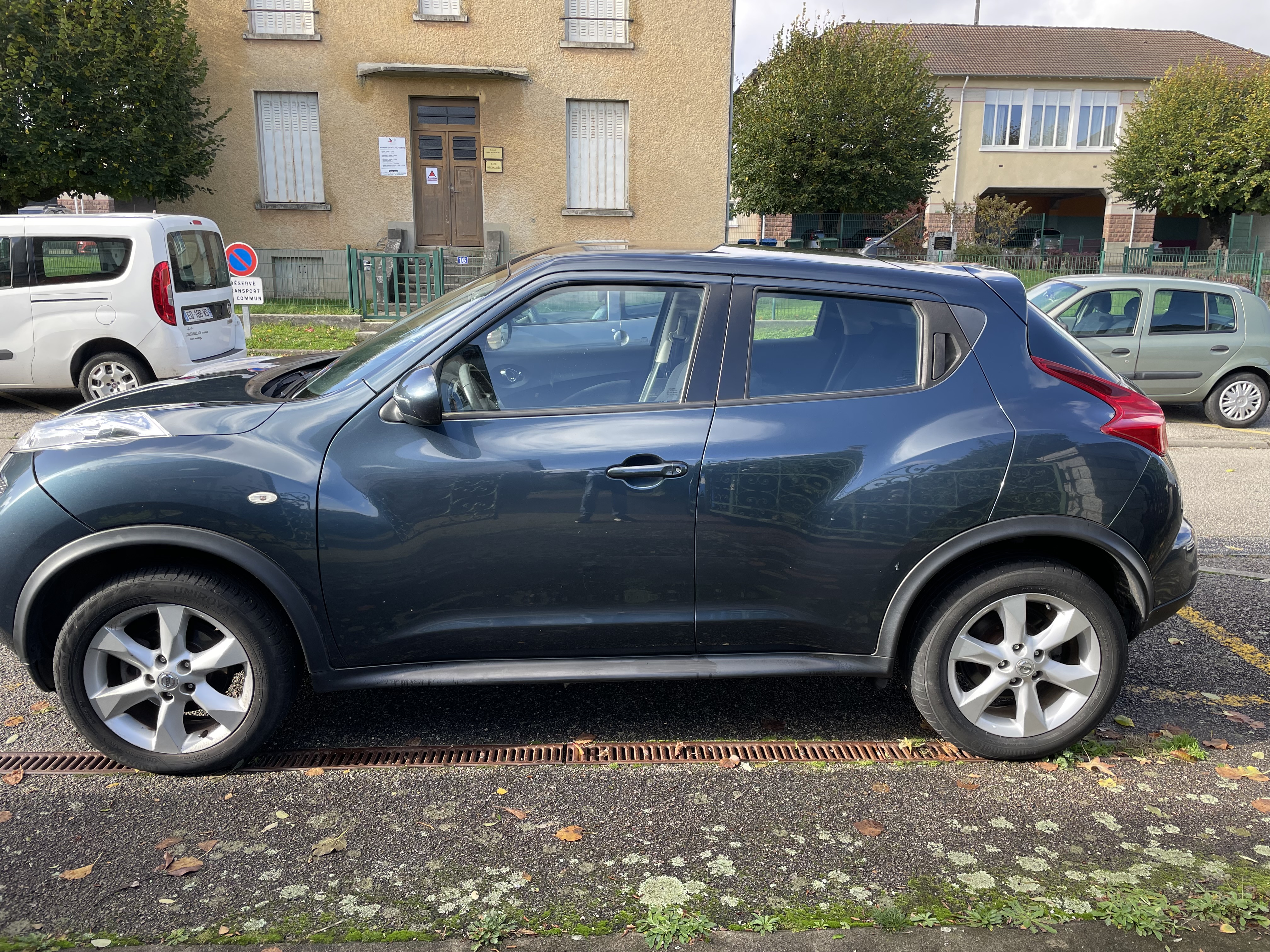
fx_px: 954
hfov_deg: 67.3
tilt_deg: -12.2
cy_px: 476
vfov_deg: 53.1
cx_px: 635
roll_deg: -0.8
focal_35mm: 26
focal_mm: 4.2
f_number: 1.6
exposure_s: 1/415
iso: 32
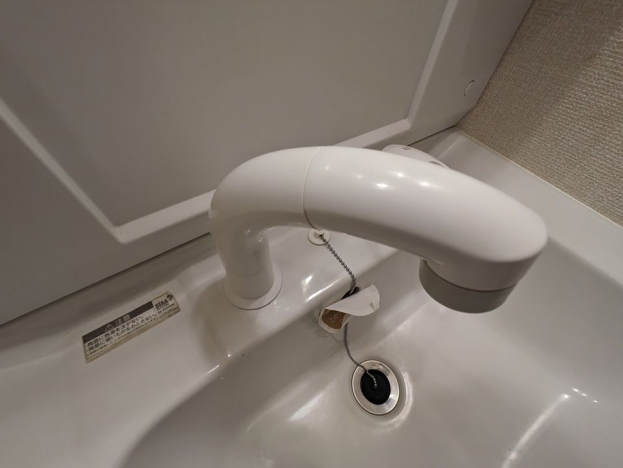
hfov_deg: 102.0
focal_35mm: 14
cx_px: 312
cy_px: 234
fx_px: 252
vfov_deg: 85.7
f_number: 2.2
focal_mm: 1.83
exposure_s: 1/120
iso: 155
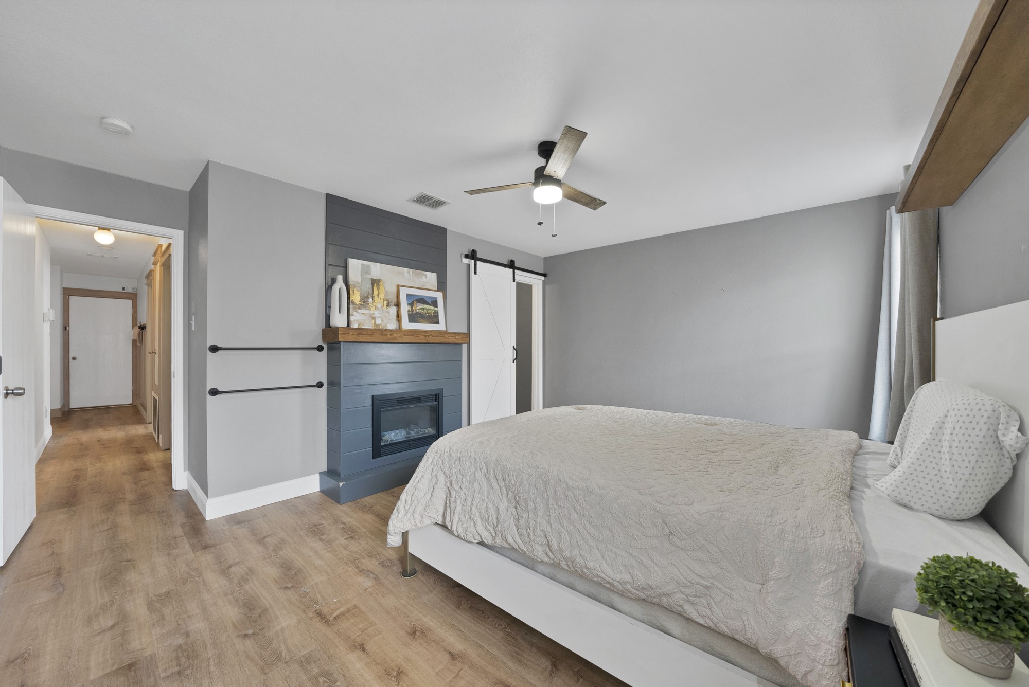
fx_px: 343
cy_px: 344
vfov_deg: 90.1
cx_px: 514
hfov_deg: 112.6
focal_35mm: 12
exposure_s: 1/2.5
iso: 640
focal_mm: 12
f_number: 9
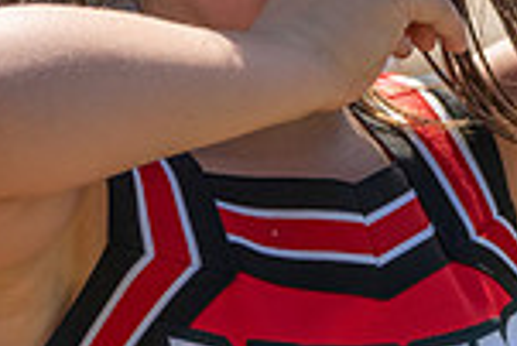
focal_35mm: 664
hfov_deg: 3.1
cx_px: 397
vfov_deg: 2.1
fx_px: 9545
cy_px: 84
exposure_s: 1/500
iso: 125
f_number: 5.6
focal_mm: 173
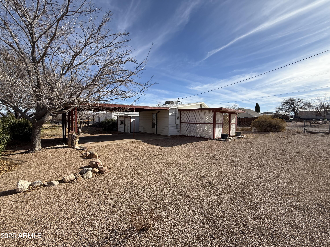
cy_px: 124
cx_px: 165
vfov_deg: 85.7
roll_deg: -1.9
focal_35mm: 14
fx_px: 133
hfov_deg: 102.1
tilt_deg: -0.4
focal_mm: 2.22
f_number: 2.2
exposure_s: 1/2092
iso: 50
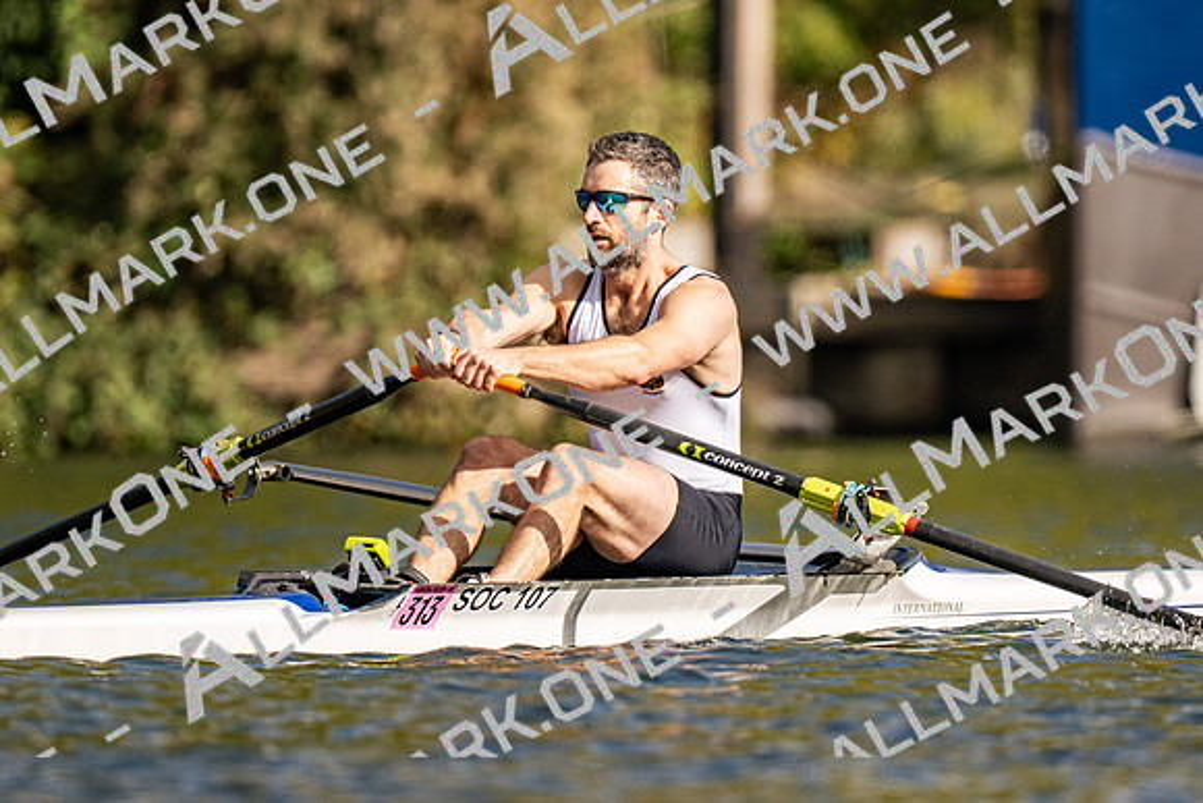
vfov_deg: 1.5
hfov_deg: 2.3
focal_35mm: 900
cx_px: 602
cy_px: 402
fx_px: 30096
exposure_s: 1/2500
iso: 140
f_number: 4
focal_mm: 600
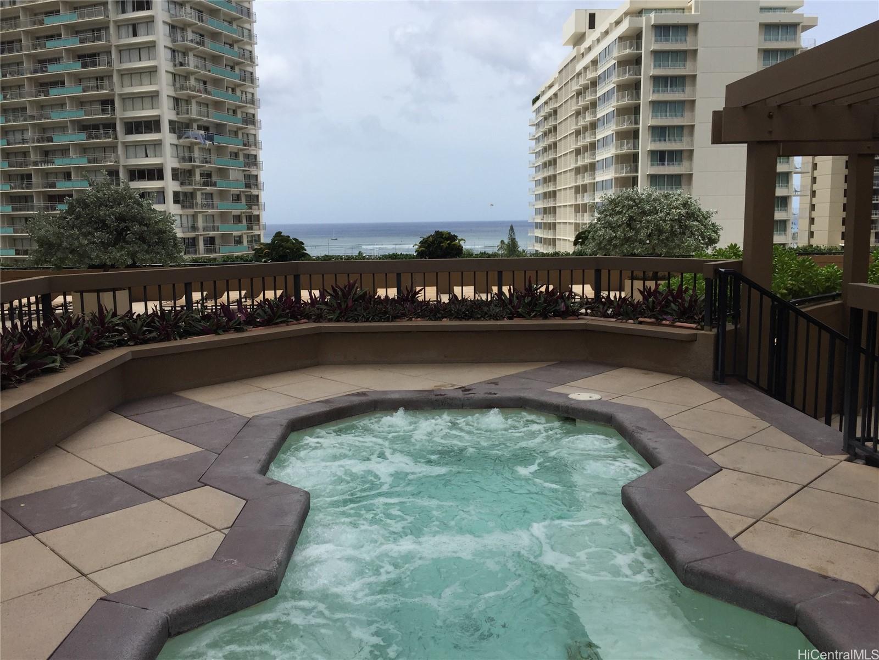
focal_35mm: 29
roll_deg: -1.4
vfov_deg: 48.2
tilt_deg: -9.0
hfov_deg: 61.7
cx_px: 440
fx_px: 736
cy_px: 330
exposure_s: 1/3049
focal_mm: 4.15
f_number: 2.2
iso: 32
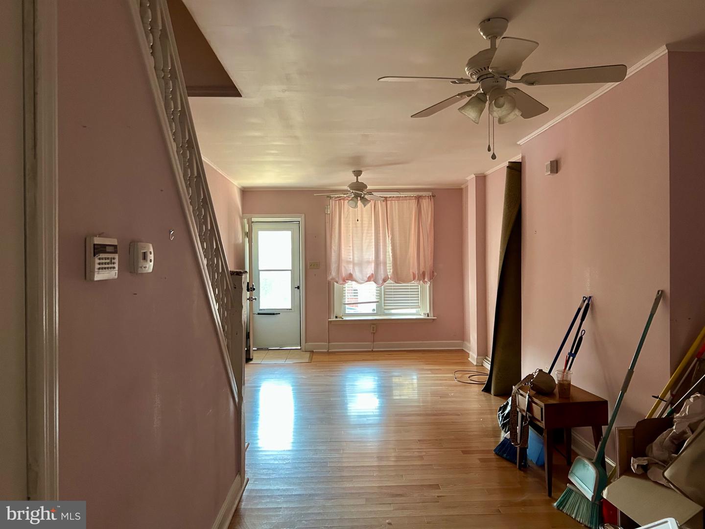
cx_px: 352
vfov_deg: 53.1
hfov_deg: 67.3
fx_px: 530
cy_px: 264
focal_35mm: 26
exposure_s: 1/60
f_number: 1.5
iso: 250
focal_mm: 5.7
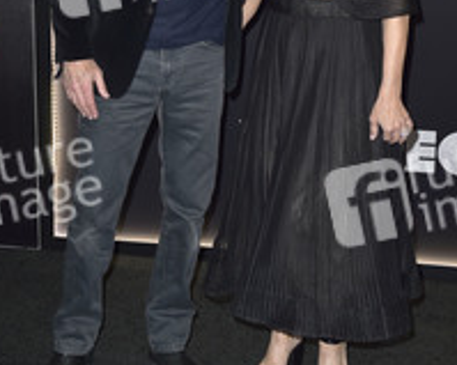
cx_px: 235
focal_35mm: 85
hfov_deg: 22.5
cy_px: 78
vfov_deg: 17.9
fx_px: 1149
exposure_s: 1/250
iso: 500
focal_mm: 45
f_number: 6.3
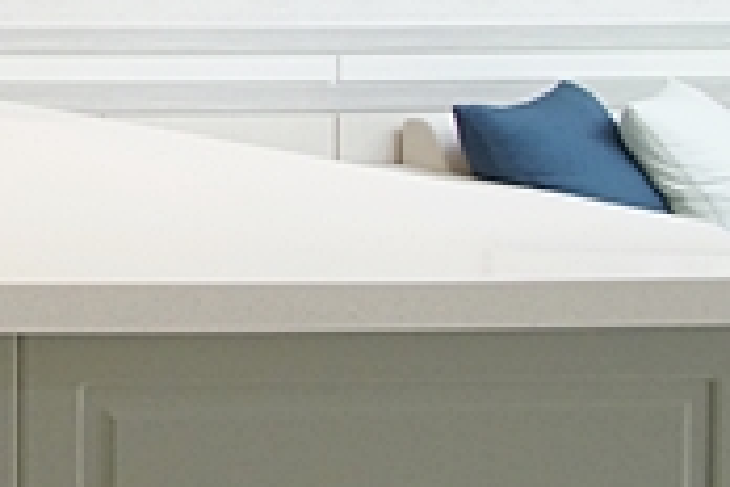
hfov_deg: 17.0
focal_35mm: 69
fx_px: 1399
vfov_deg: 18.8
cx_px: -864
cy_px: -71
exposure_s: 1/40
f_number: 9
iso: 800
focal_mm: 10
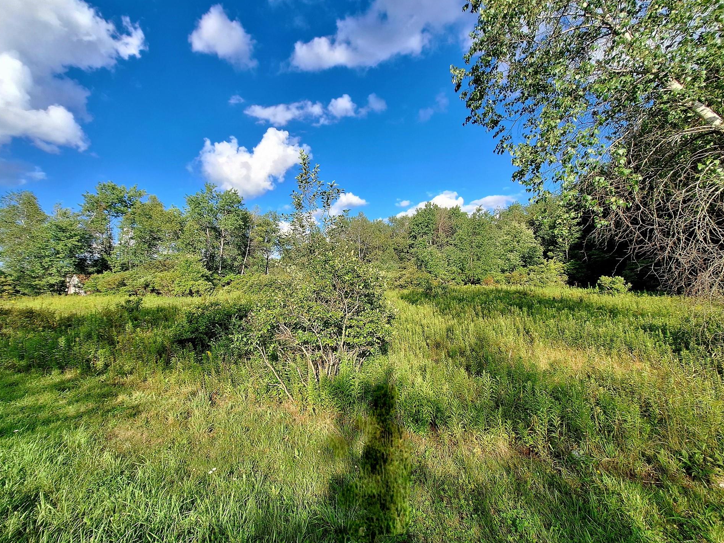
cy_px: 277
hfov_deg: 102.1
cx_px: 360
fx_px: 293
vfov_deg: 85.7
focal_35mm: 14
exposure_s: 1/1429
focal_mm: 1.74
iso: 40
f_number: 2.2
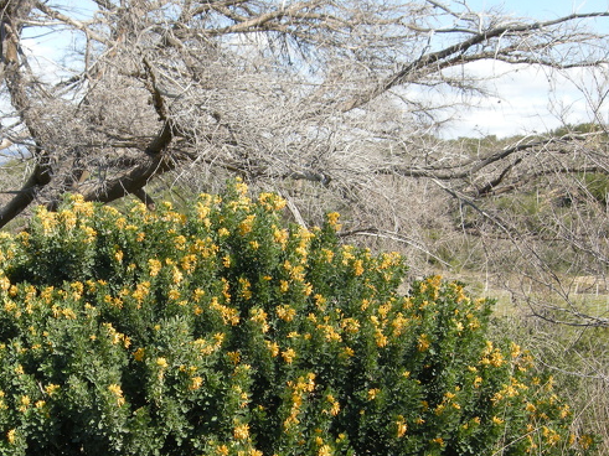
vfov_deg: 25.4
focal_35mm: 57
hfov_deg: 33.4
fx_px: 1003
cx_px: 182
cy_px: 336
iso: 64
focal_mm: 7.5
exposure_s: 1/193
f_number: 4.8
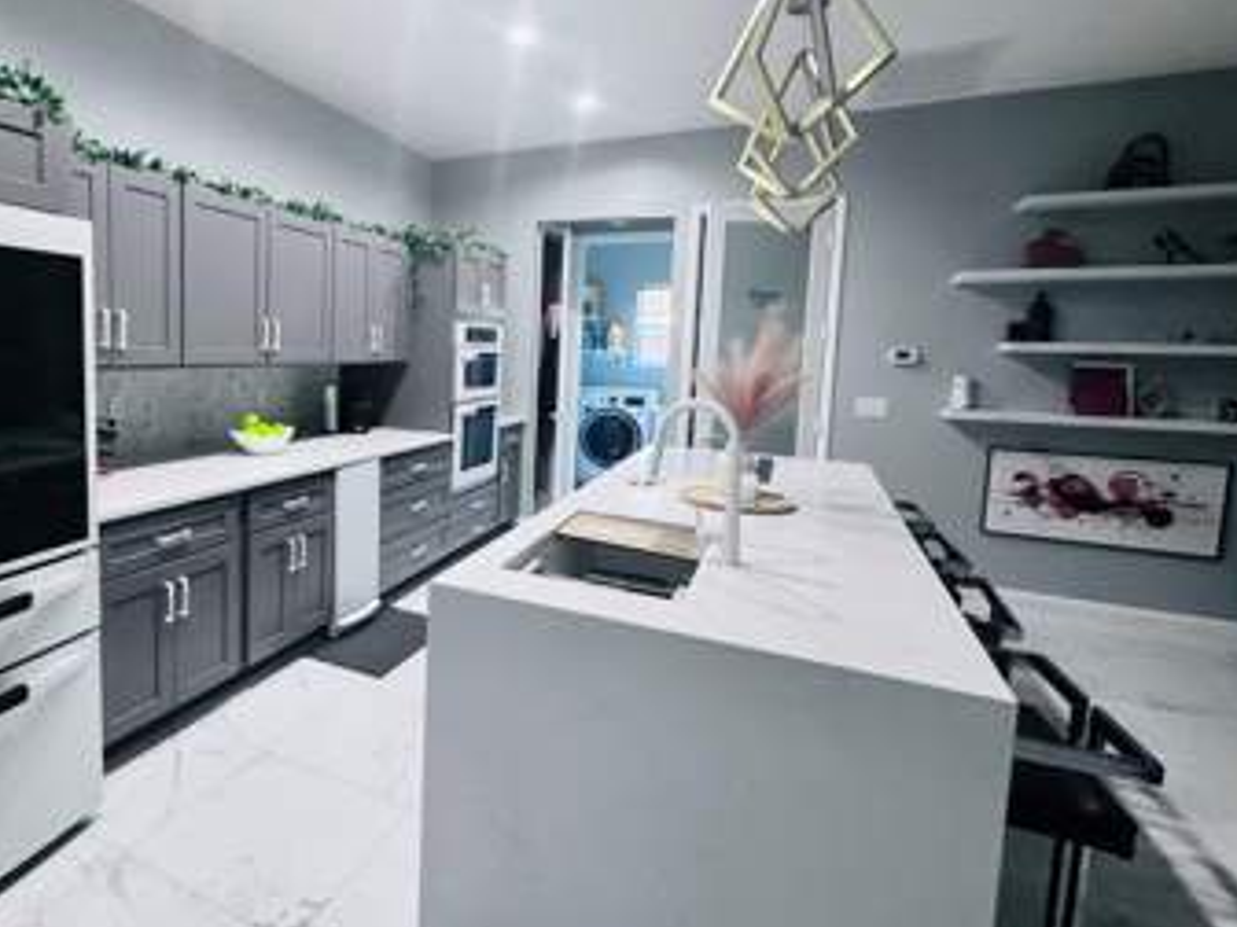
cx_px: 401
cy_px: 412
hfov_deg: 78.8
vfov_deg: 65.8
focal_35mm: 20
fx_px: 715
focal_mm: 2.22
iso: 320
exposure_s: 1/60
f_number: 2.2
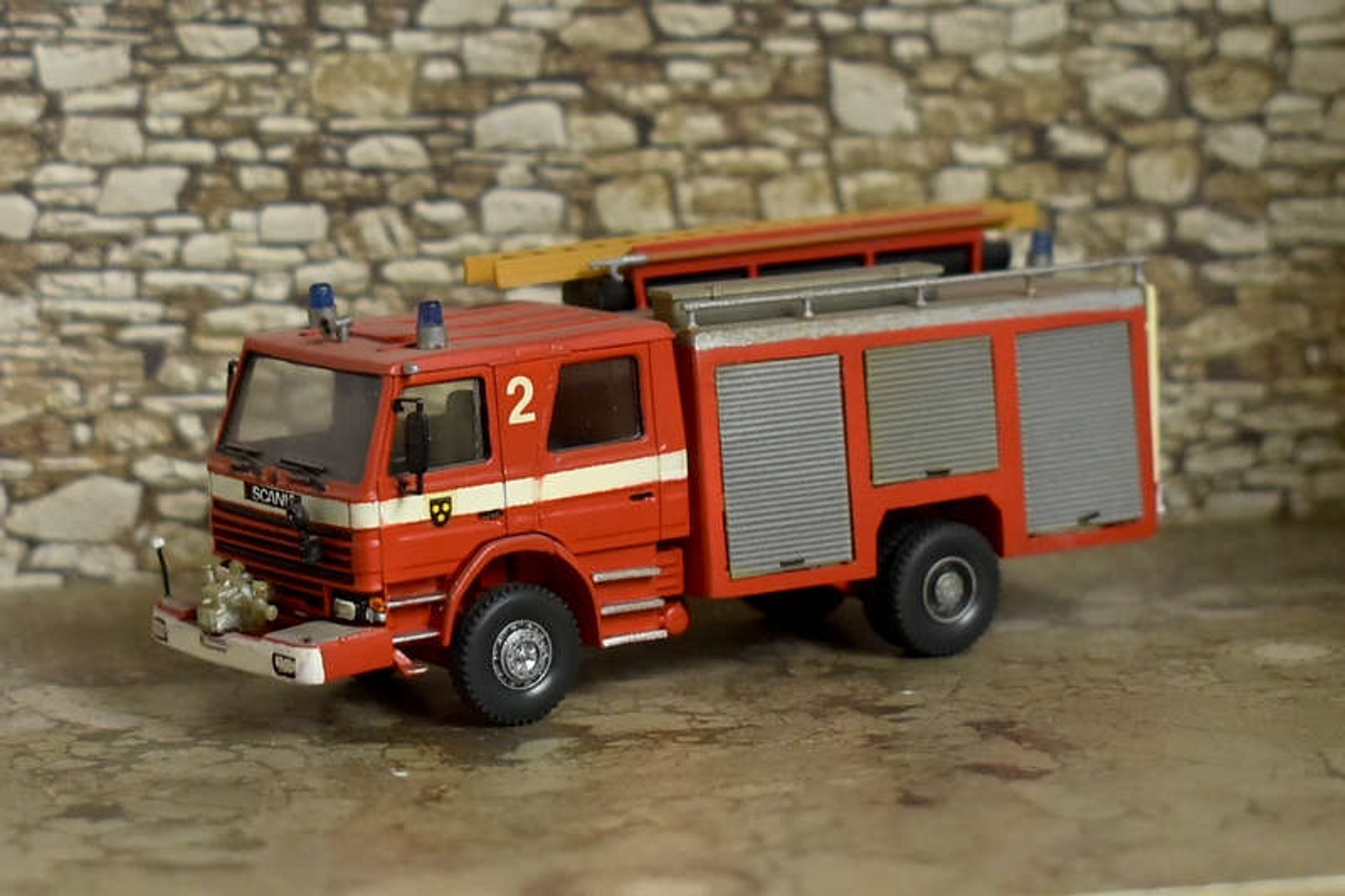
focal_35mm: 69
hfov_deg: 29.2
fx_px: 2577
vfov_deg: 19.7
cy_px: 448
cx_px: 672
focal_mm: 46
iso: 900
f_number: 5.3
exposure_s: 1/60
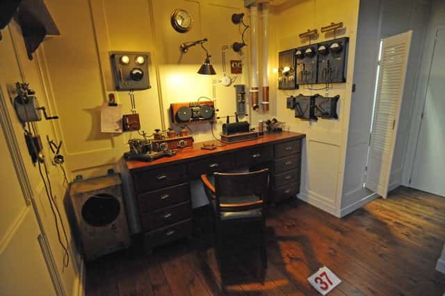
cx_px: 222
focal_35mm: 17
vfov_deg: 70.4
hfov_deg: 93.3
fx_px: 210
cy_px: 148
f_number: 4
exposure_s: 1/60
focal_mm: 17
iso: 6400
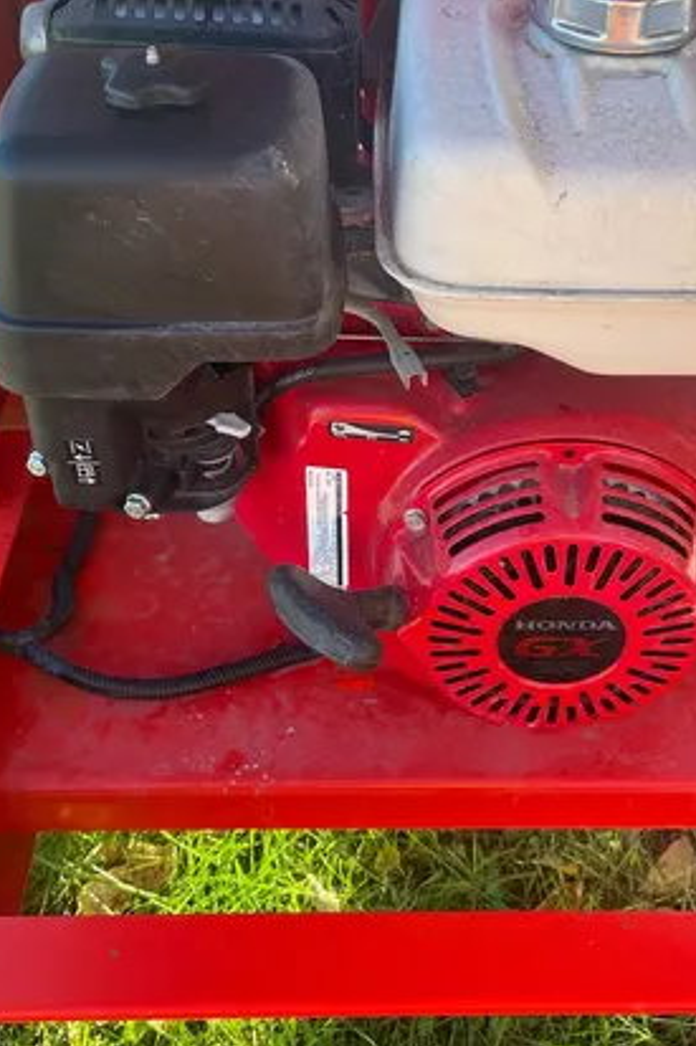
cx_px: 466
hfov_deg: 27.9
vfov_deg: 41.1
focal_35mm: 48
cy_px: 460
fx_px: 1393
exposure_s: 1/150
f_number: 1.6
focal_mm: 4.2
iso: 32
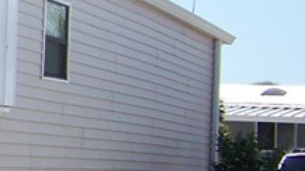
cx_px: -349
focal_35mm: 185
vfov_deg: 6.6
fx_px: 1496
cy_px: 74
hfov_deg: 10.5
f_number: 2.8
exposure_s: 1/640
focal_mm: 5.85
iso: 64
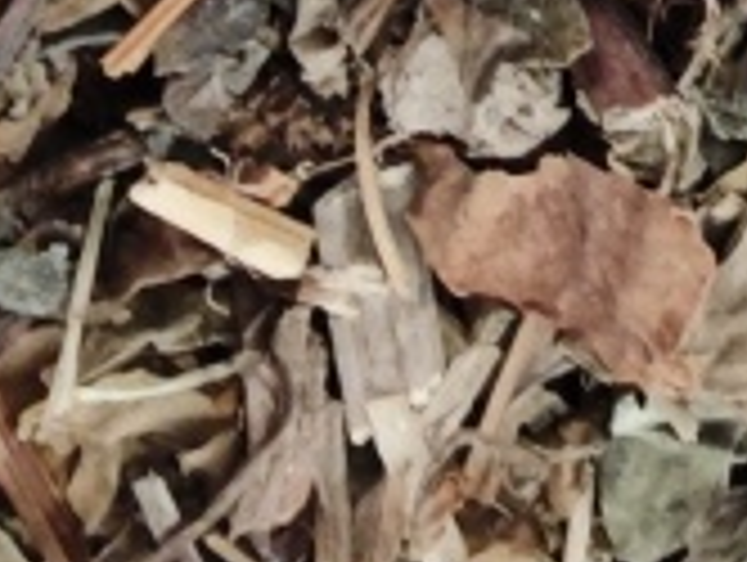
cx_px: 1310
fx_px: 2399
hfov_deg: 15.4
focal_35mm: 111
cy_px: -396
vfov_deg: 12.4
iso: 500
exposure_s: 1/50
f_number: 2.2
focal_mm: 2.16
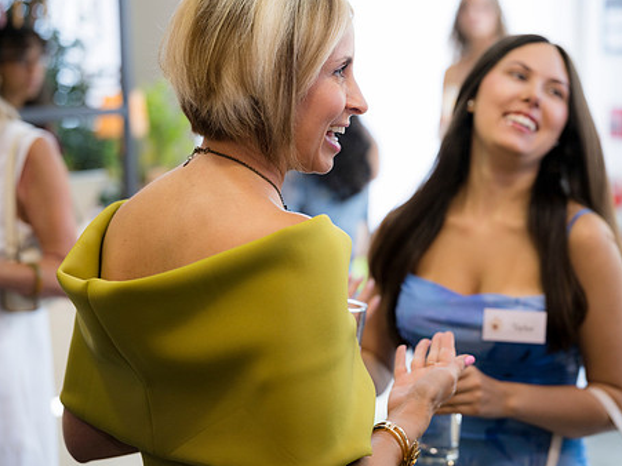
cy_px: 217
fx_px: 1222
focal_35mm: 68
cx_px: 332
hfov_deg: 28.6
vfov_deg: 21.6
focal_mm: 55
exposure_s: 1/160
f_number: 2.2
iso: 400
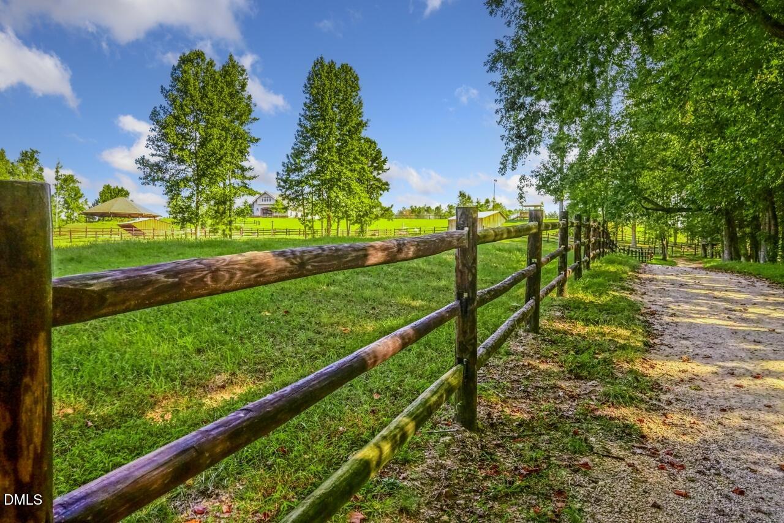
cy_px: 262
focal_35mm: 28
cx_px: 392
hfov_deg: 65.5
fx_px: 610
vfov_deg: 46.4
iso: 6400
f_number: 8
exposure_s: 1/3200
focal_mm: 28
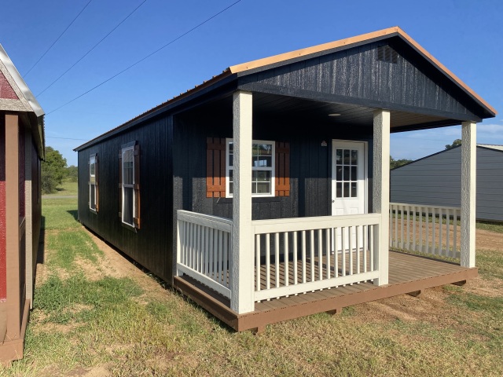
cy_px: 188
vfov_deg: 53.1
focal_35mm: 26
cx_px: 252
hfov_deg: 67.3
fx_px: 378
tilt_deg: -1.1
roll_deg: -0.2
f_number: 1.8
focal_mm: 4.25
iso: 32
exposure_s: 1/2755
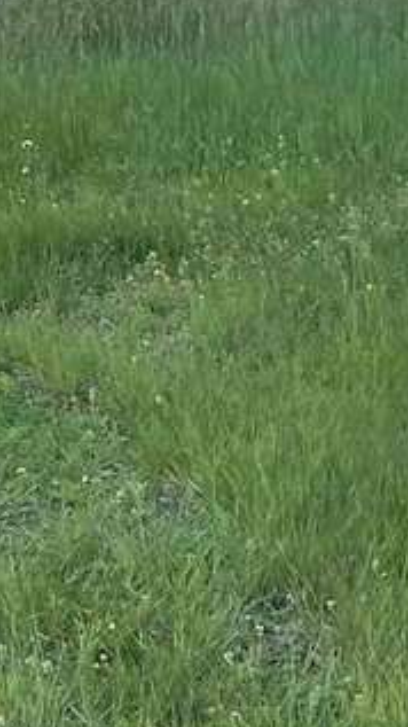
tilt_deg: -1.5
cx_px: 135
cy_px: -252
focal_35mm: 143
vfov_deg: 14.3
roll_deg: -2.5
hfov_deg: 8.5
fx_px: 2754
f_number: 1.6
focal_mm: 4.2
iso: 32
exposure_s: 1/759
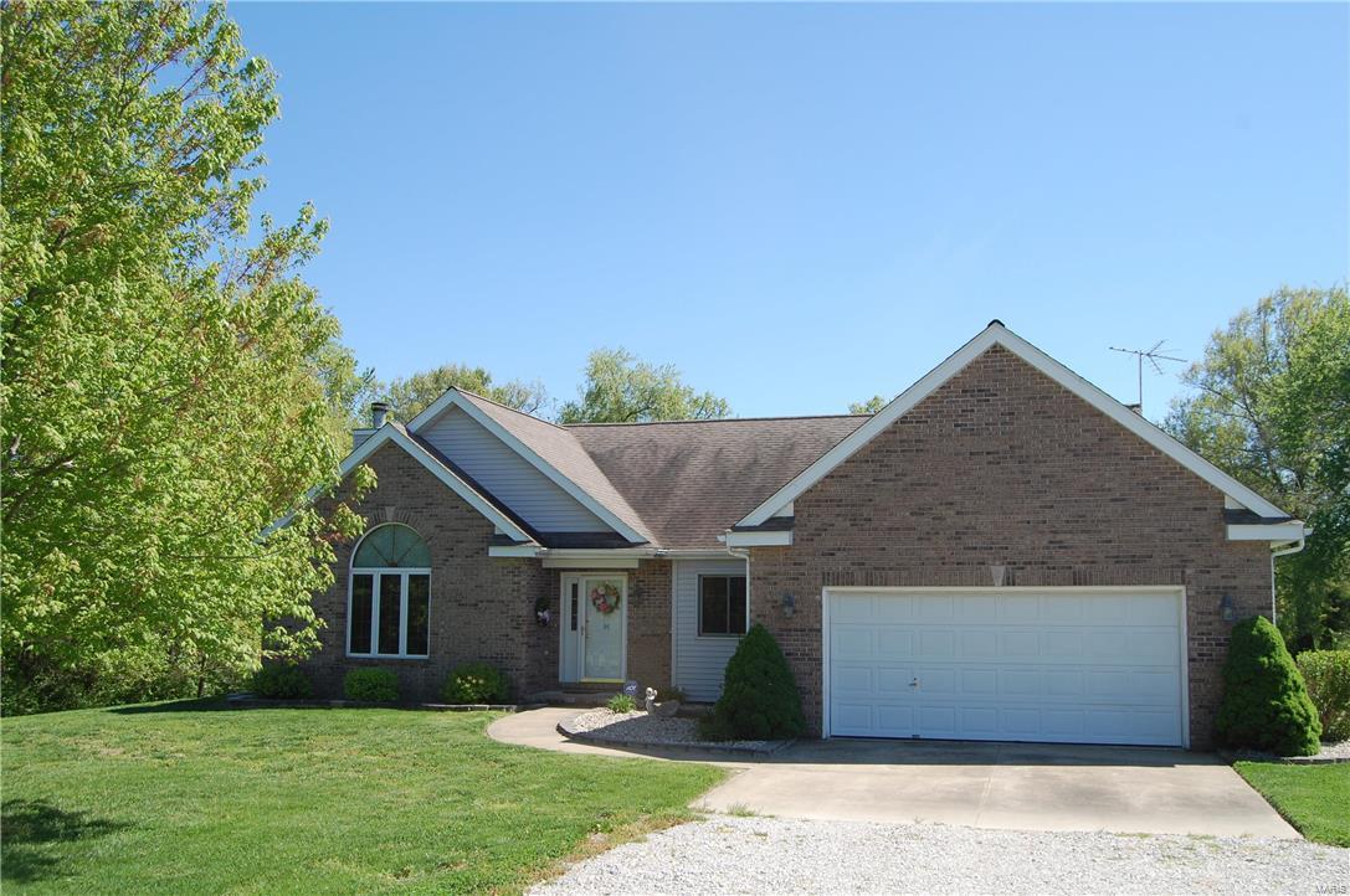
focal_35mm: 33
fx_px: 1236
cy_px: 448
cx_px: 675
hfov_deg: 57.3
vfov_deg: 39.9
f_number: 8
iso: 200
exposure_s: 1/250
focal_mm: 22
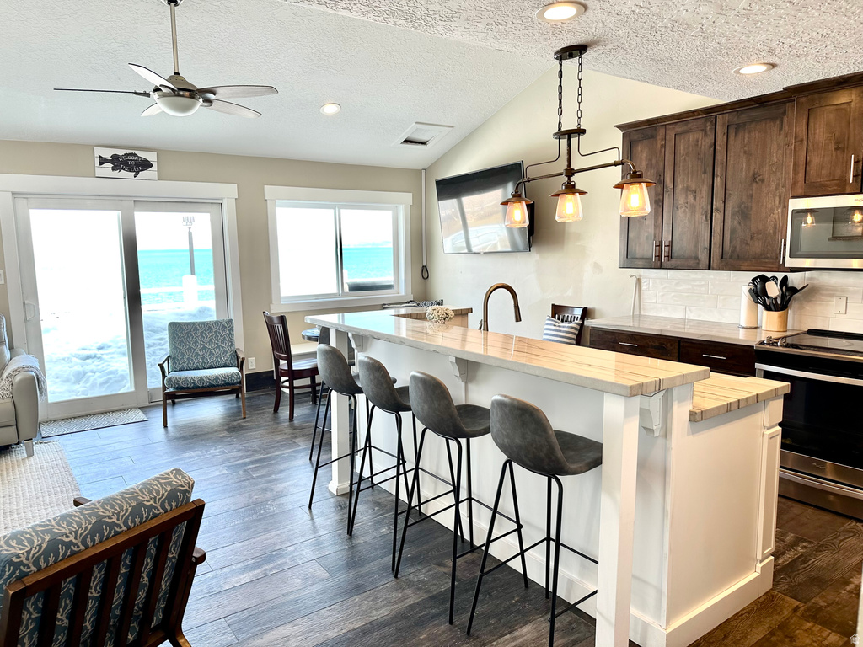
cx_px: 432
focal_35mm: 24
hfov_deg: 71.6
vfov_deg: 56.8
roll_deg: +1.1
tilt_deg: -7.3
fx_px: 598
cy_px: 324
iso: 64
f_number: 1.78
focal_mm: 6.86
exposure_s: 1/131
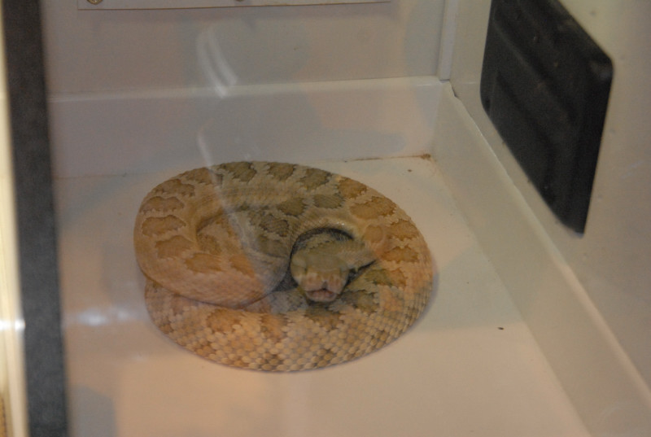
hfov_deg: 23.3
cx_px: 326
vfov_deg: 15.8
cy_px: 218
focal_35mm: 87
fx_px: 1576
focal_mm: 58
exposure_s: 1/60
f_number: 5.6
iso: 1600
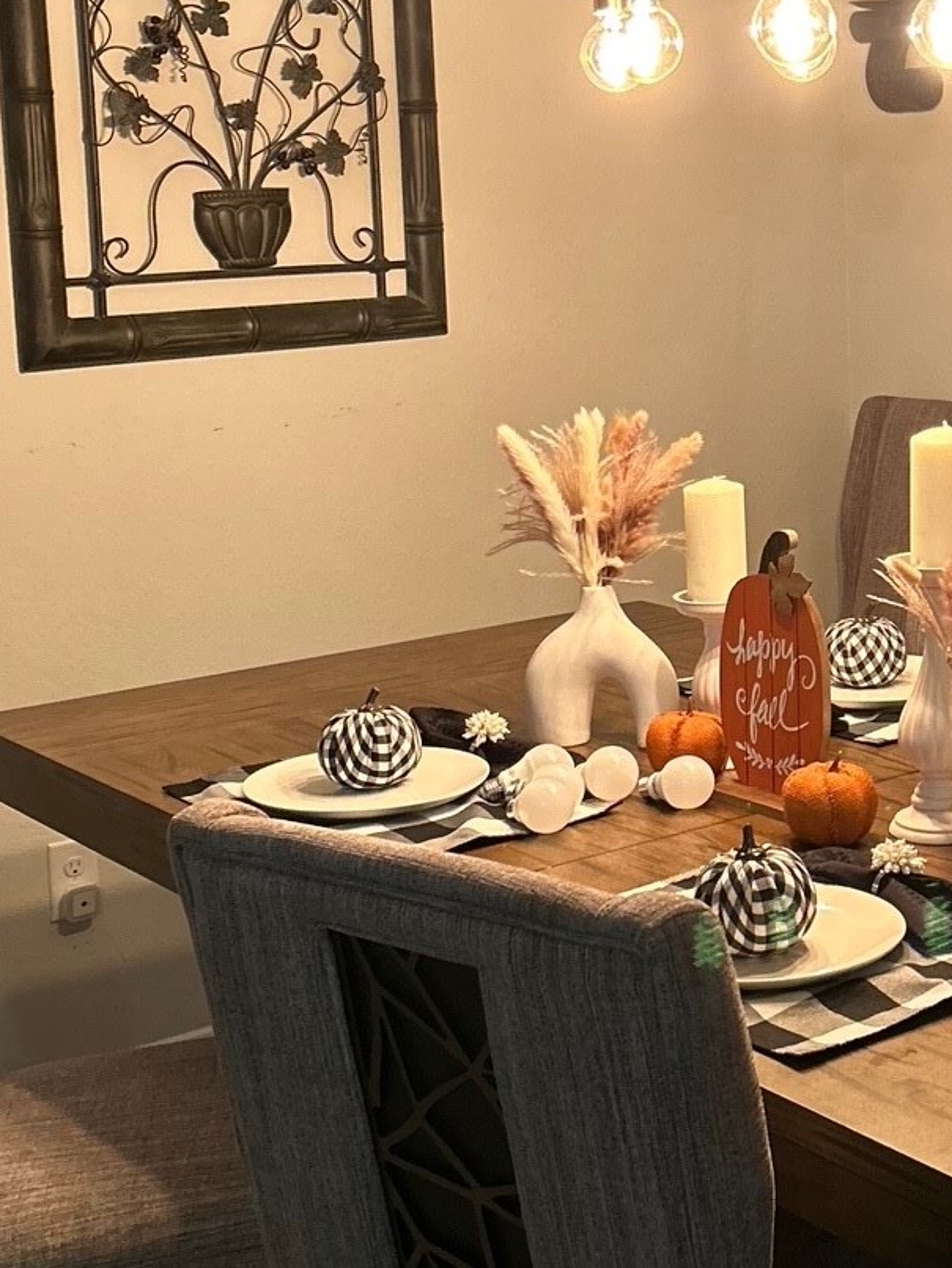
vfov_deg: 29.7
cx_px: 883
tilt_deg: -7.9
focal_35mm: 65
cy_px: 466
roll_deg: +0.4
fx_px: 2382
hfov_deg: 22.0
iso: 400
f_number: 1.5
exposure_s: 1/60
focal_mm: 5.7
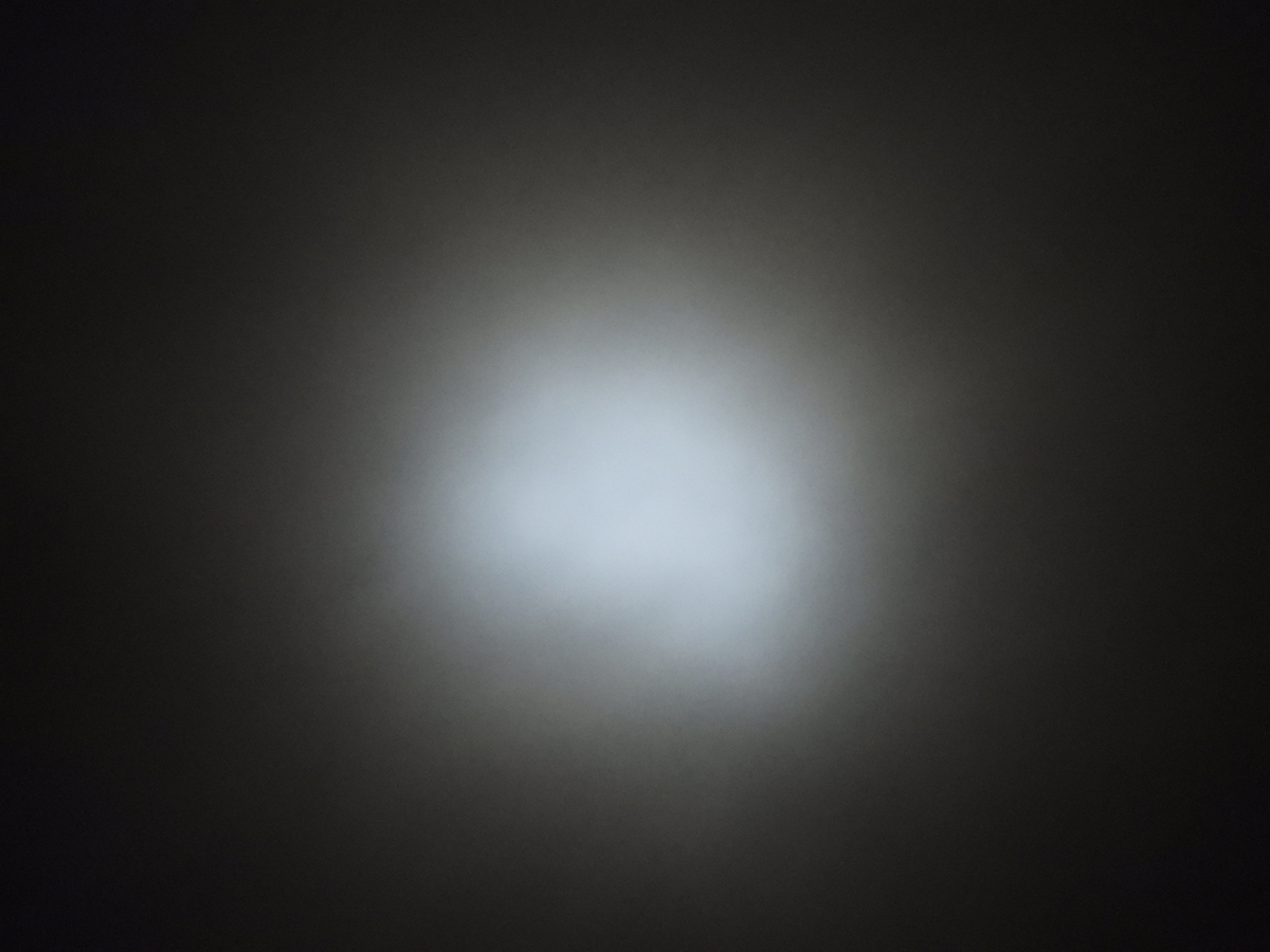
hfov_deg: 2.0
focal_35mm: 1000
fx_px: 36688
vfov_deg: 1.5
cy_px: 476
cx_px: 635
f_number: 5.6
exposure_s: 1/5
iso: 1600
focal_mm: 180
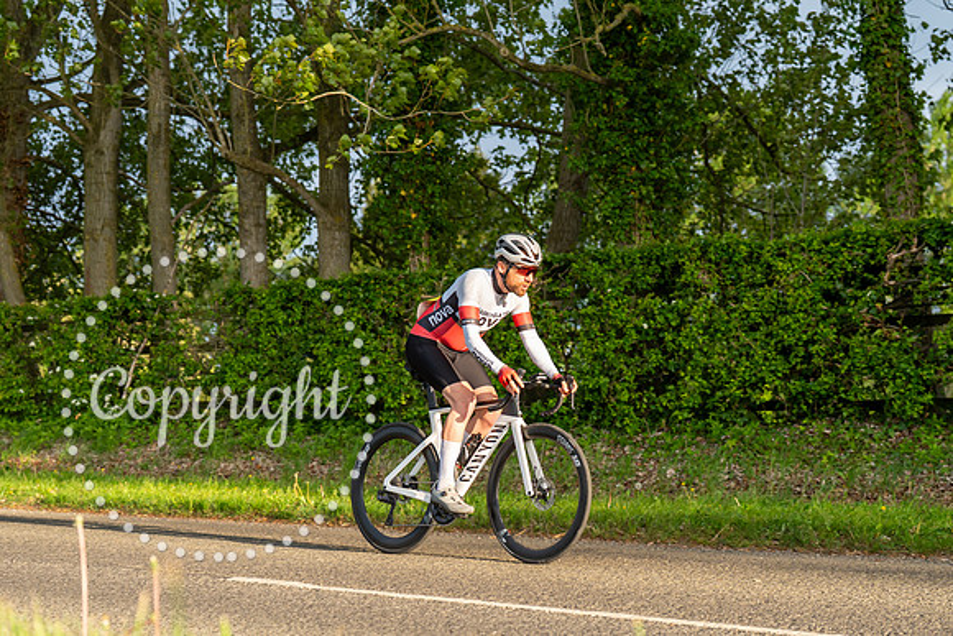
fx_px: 1853
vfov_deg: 19.5
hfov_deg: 28.8
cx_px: 476
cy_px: 318
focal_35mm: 70
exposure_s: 1/1000
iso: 800
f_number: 4
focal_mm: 70
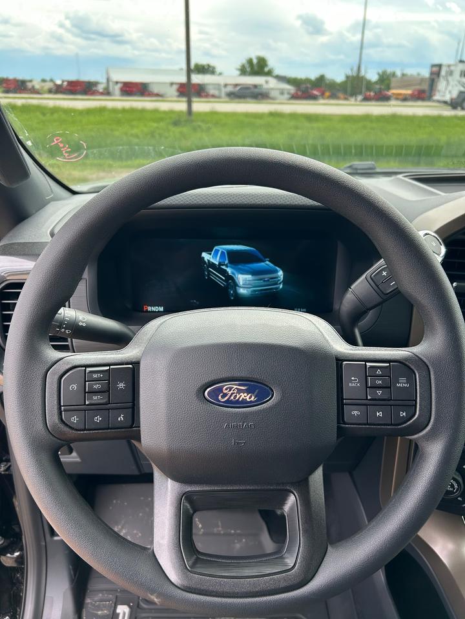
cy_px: 310
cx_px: 232
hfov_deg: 53.1
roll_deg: -1.5
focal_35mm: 26
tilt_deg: -25.0
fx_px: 466
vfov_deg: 67.3
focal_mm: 5.7
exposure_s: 1/490
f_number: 1.5
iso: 50
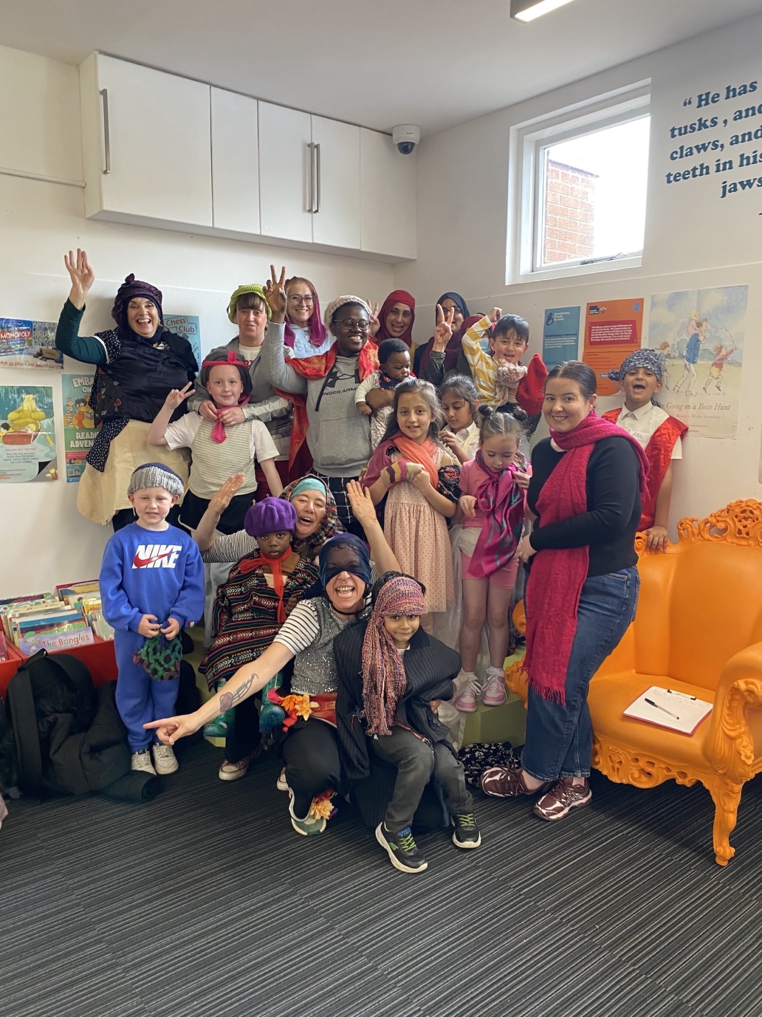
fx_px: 763
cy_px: 508
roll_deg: -2.0
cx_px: 381
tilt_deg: -7.2
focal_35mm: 26
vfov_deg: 67.3
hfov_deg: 53.0
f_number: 1.8
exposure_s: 1/50
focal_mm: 4.25
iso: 100
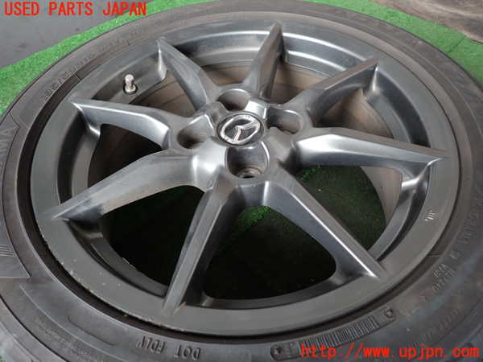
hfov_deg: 69.4
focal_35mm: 25
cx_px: 242
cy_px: 181
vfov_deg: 54.9
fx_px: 349
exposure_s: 1/40
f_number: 2
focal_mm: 4.5
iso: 200
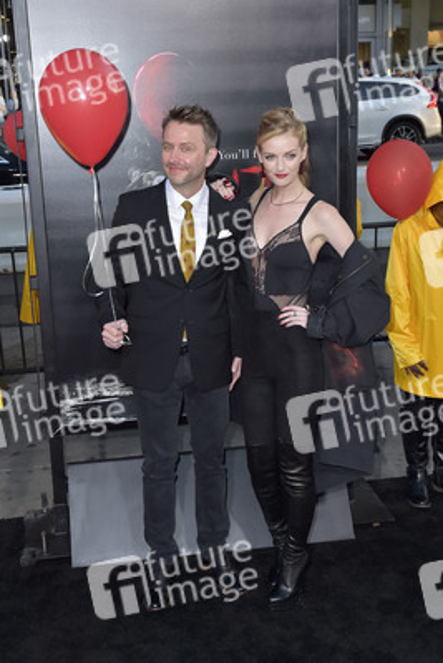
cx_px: 222
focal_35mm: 48
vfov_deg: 41.1
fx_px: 885
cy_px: 332
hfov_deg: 28.1
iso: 640
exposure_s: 1/250
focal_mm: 48
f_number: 6.3
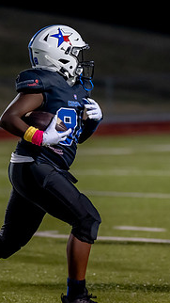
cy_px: 137
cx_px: 62
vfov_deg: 6.1
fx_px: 2854
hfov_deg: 3.4
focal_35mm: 356
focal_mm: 154
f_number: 2.8
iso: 2500
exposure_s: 1/1000
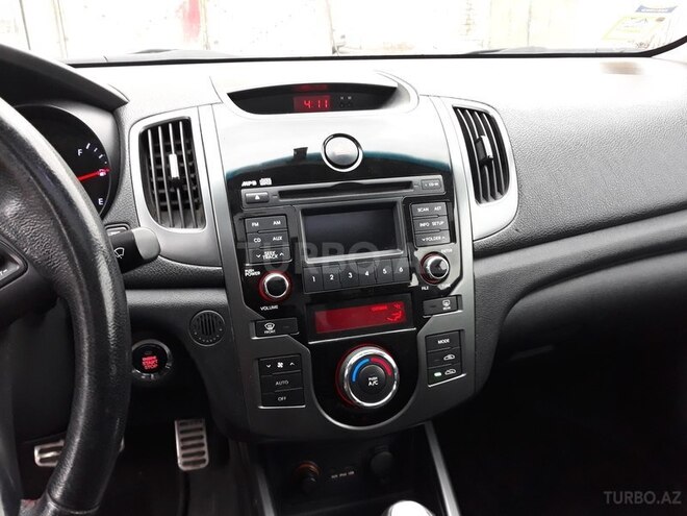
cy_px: 258
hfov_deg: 65.3
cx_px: 344
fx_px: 536
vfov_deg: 51.4
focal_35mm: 27
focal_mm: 3.71
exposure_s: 1/50
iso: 200
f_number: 1.7
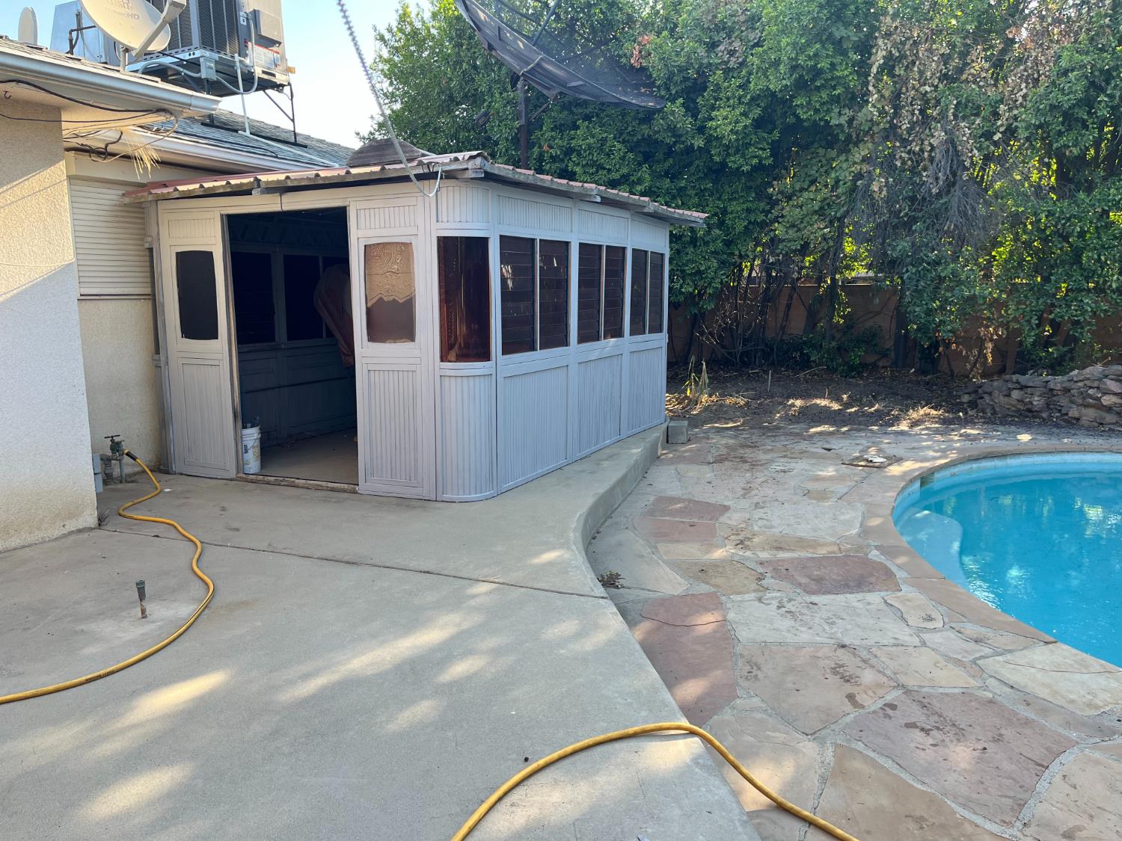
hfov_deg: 67.3
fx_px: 843
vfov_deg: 53.1
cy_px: 420
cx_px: 561
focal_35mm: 26
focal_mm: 5.1
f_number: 1.6
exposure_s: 1/416
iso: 50
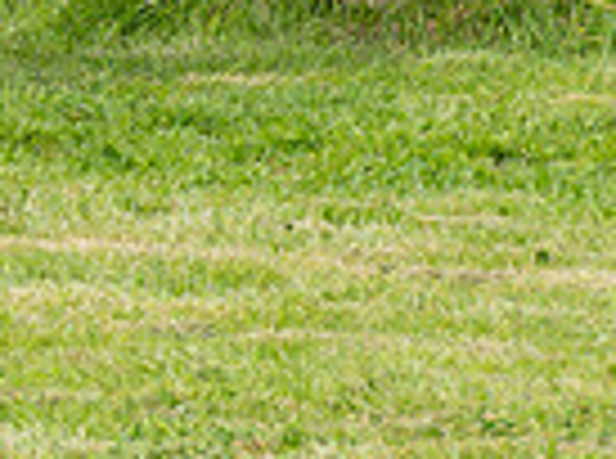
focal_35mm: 870
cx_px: -870
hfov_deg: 2.3
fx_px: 15441
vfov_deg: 1.7
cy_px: -628
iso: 200
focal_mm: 103
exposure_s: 1/250
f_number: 8
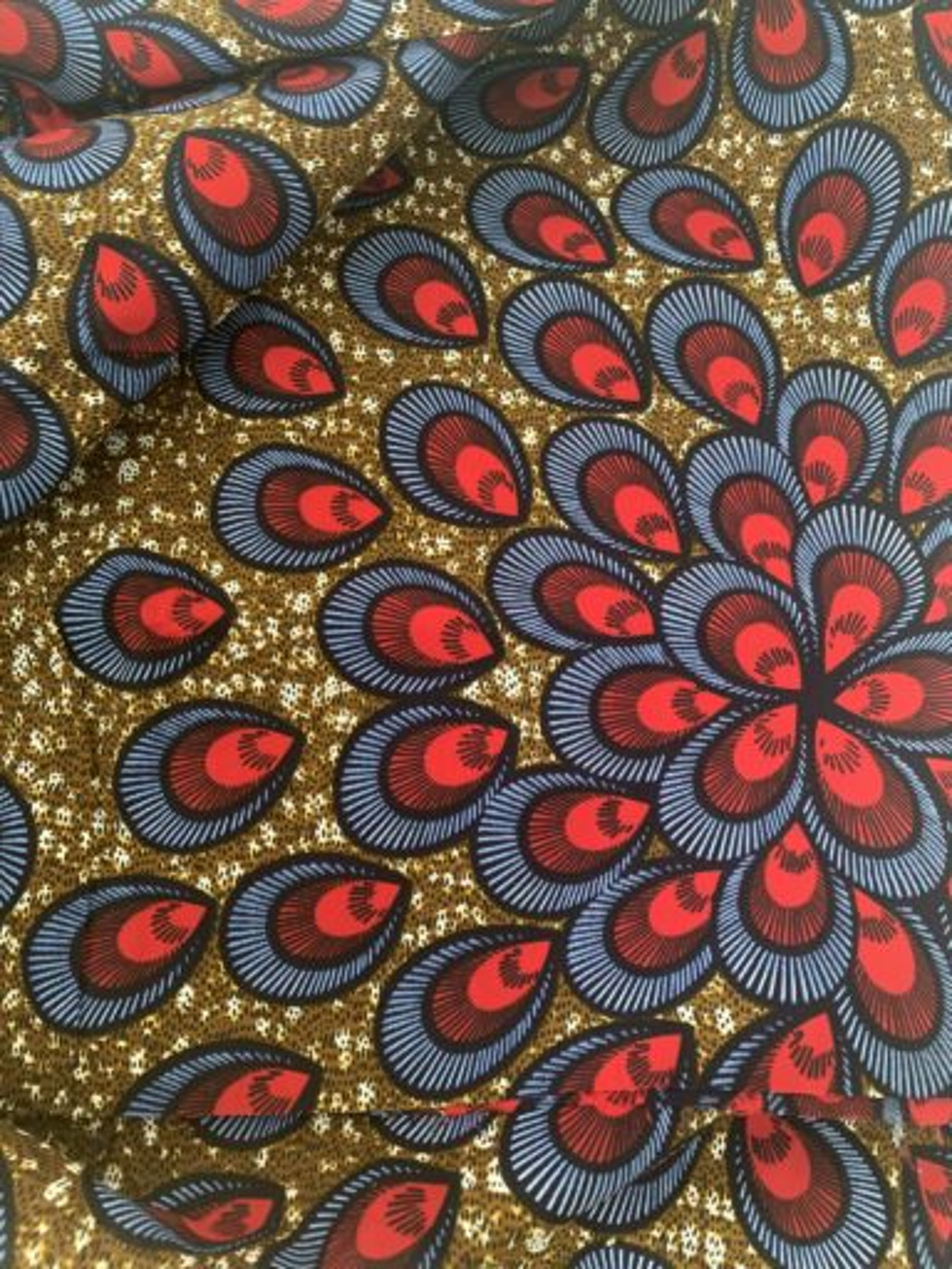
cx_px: 476
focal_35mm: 26
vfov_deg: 67.3
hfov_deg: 53.1
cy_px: 634
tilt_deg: -75.6
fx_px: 953
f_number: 1.8
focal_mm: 4.25
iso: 200
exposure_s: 1/60
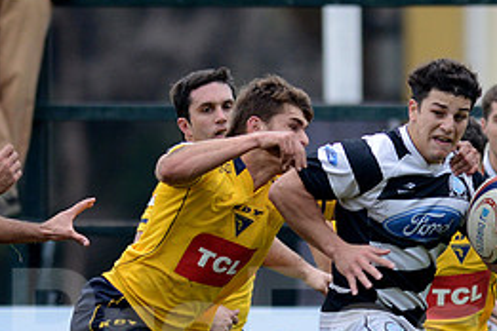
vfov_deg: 1.5
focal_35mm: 932
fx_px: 12866
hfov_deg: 2.2
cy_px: 324
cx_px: 166
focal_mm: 420
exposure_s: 1/800
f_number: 4
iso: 1100
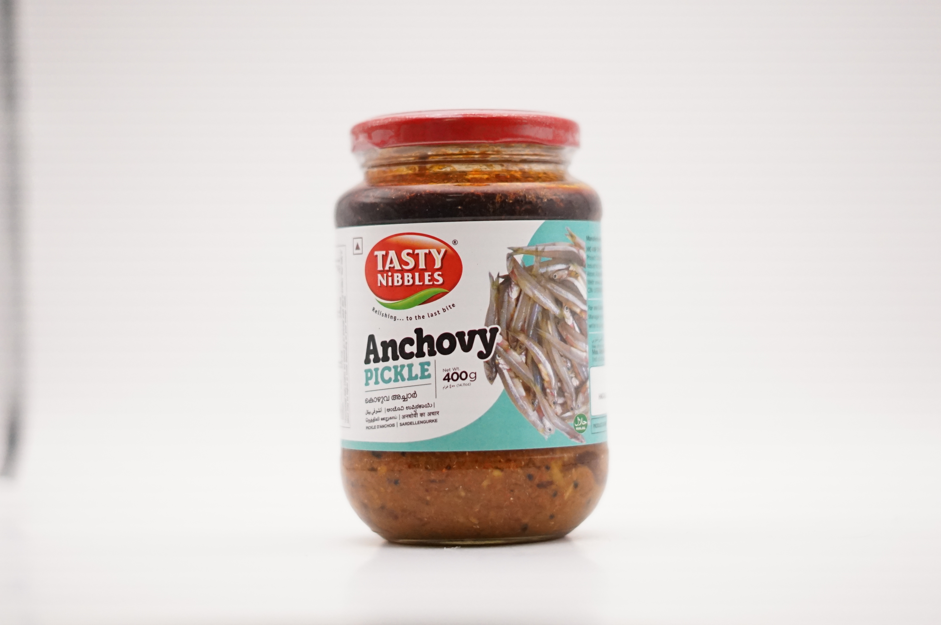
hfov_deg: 27.0
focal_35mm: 75
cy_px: 312
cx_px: 470
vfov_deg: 18.1
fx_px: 1959
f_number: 1.8
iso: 3200
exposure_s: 1/3200
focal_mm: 50
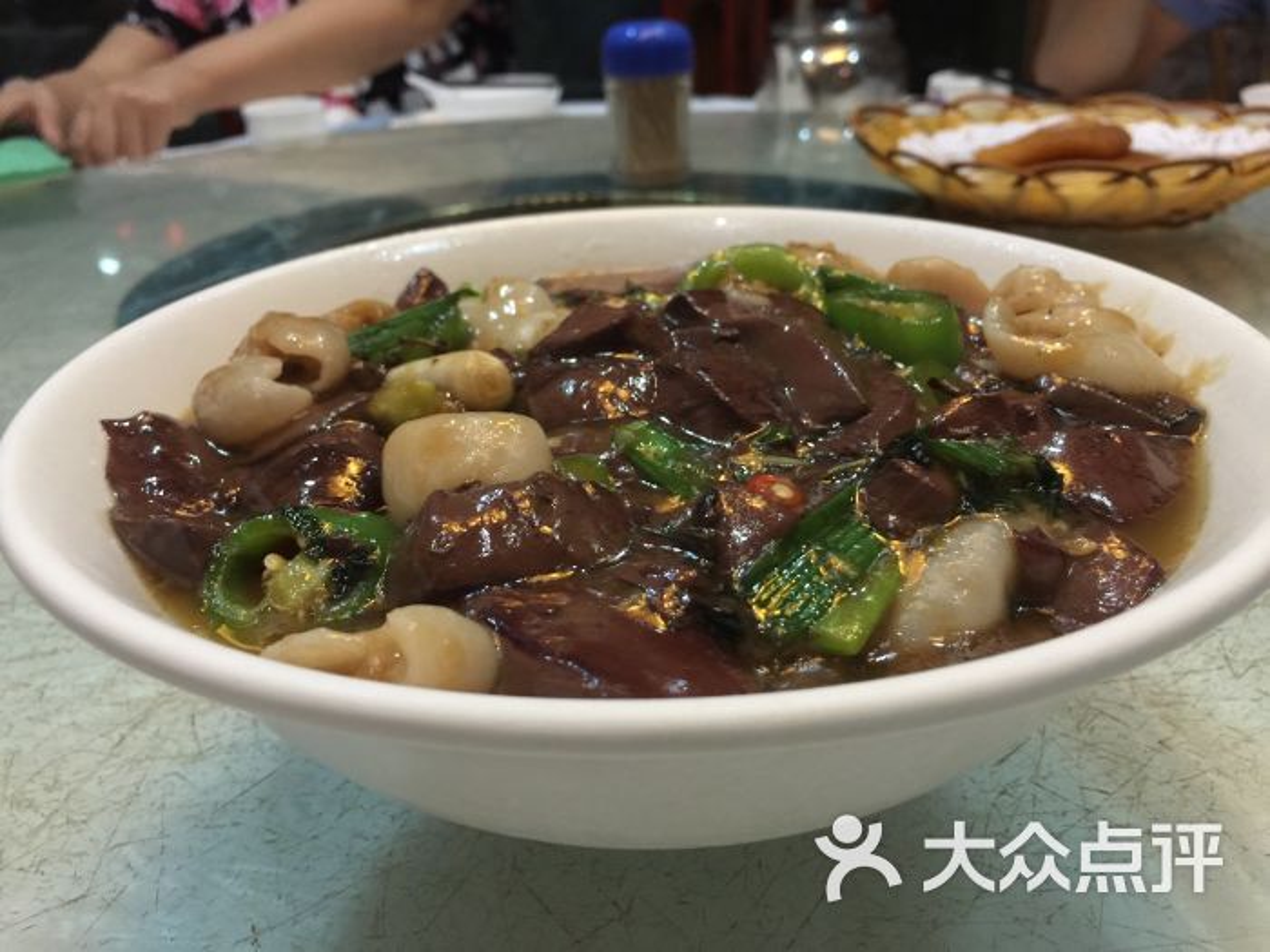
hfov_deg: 61.7
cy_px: 476
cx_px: 635
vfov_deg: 48.2
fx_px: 1064
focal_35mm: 29
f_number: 2.2
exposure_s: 1/4
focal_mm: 4.15
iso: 80
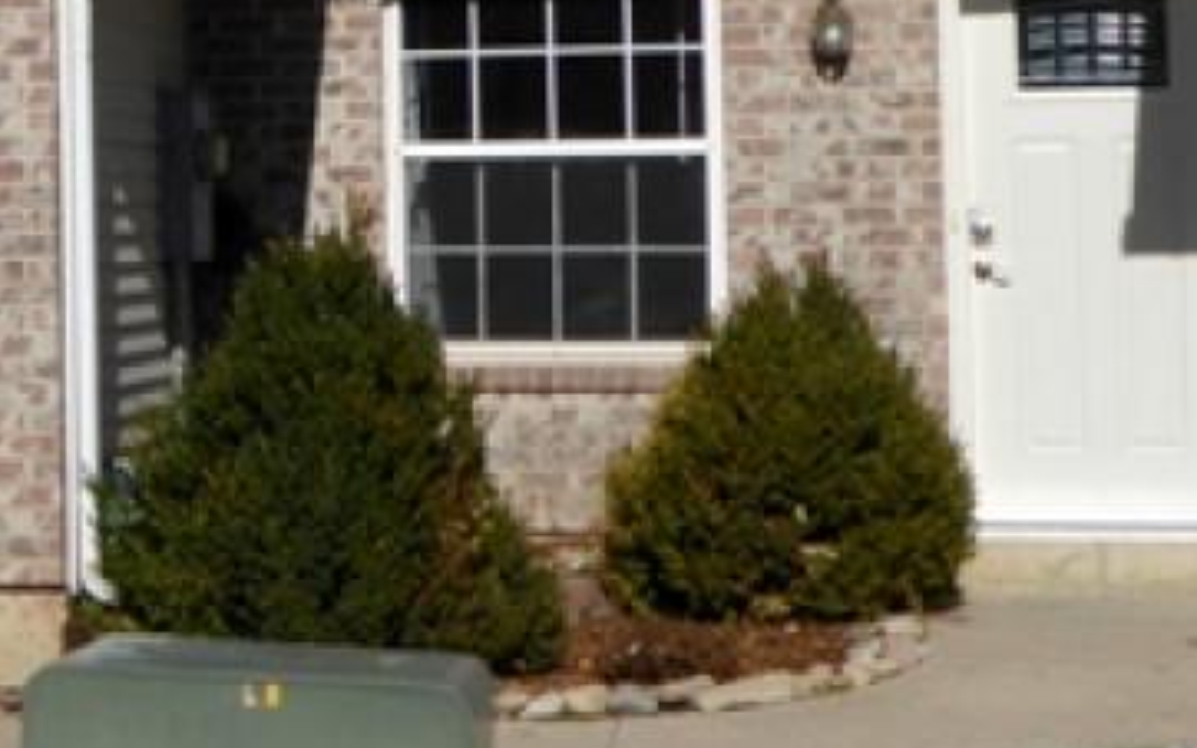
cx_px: -268
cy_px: -30
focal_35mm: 120
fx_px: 3913
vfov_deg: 10.8
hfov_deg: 16.6
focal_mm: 7.2
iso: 100
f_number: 5
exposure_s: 1/1600
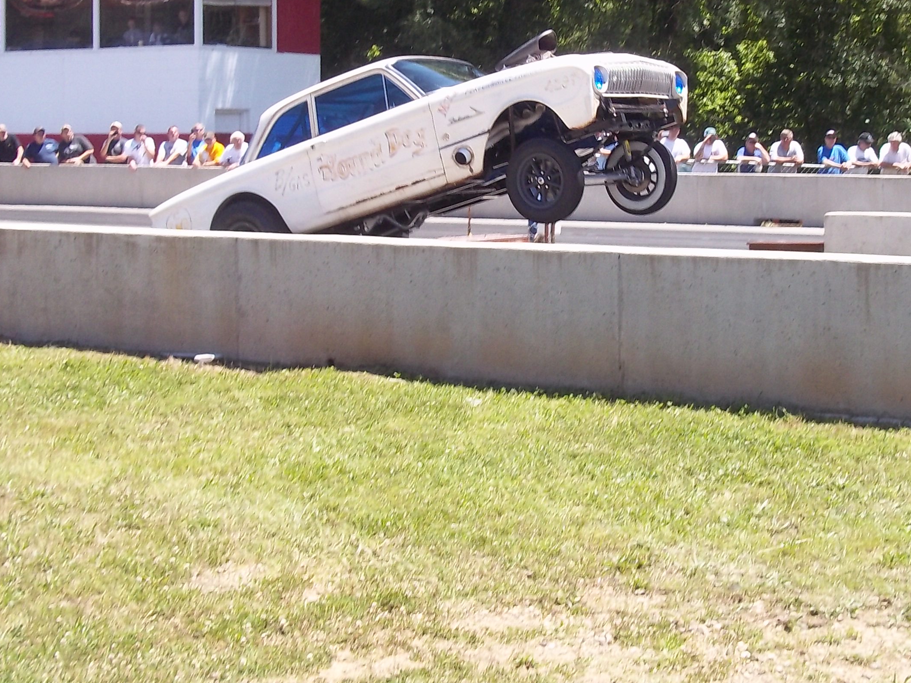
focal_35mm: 68
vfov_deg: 21.4
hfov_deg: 28.5
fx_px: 1789
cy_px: 158
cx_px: 539
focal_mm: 6.5
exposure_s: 1/400
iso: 80
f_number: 3.1
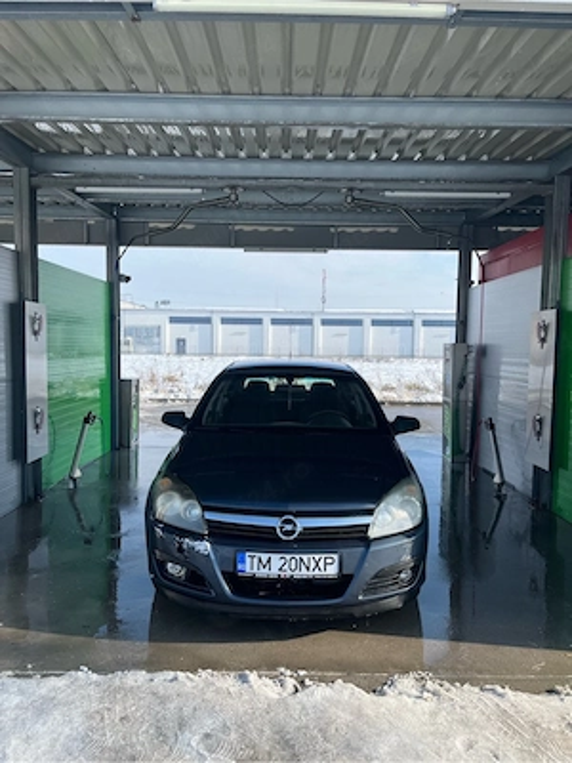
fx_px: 573
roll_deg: +0.3
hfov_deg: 53.1
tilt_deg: -4.1
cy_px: 382
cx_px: 286
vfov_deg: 67.3
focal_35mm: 26
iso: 50
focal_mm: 5.1
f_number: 1.6
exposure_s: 1/2463
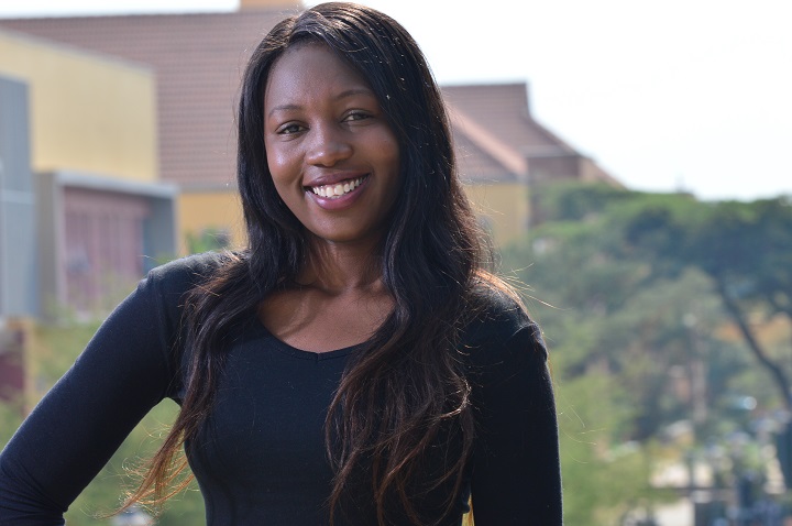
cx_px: 396
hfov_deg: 9.2
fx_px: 4943
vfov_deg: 6.1
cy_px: 263
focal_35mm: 225
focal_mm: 150
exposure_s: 1/200
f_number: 11
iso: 200
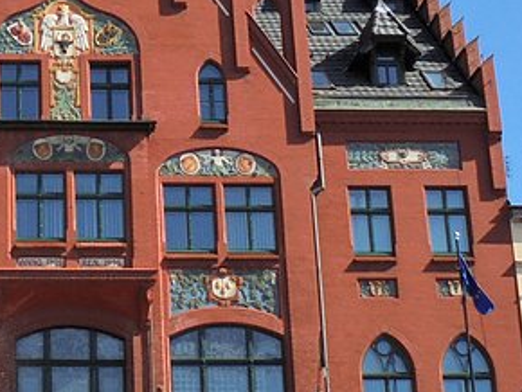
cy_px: 168
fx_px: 1358
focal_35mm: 90
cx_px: 20
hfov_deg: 21.1
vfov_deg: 16.4
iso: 100
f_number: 3.7
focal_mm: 5.3
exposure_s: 1/640
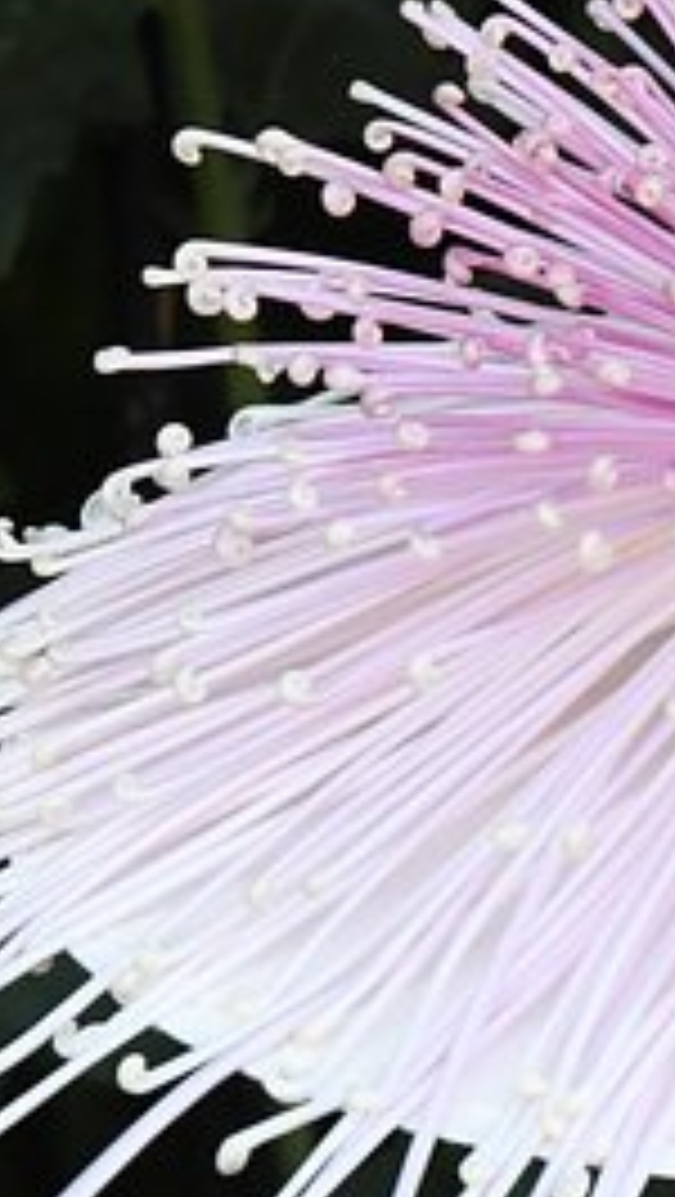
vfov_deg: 14.2
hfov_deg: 7.9
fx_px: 4796
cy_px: 497
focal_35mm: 151
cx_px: 1044
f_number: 10
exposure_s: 1/80
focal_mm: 50
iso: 1600
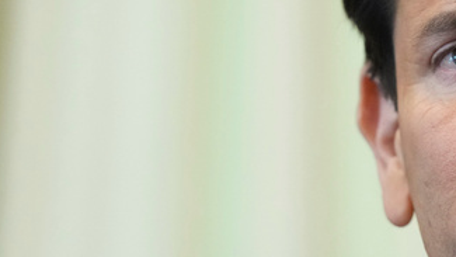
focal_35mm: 587
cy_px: 174
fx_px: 7099
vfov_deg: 2.1
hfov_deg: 3.7
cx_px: 577
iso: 5000
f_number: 2.8
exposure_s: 1/400
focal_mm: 178
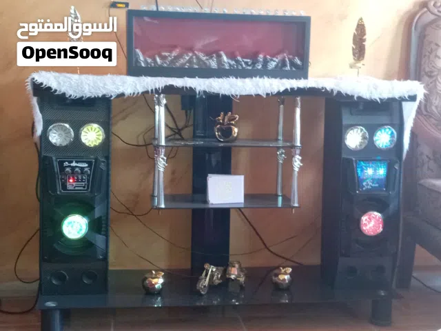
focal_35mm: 51
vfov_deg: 28.6
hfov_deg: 37.5
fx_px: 650
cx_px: 220
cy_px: 166
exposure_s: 1/20
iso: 1568
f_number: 1.8
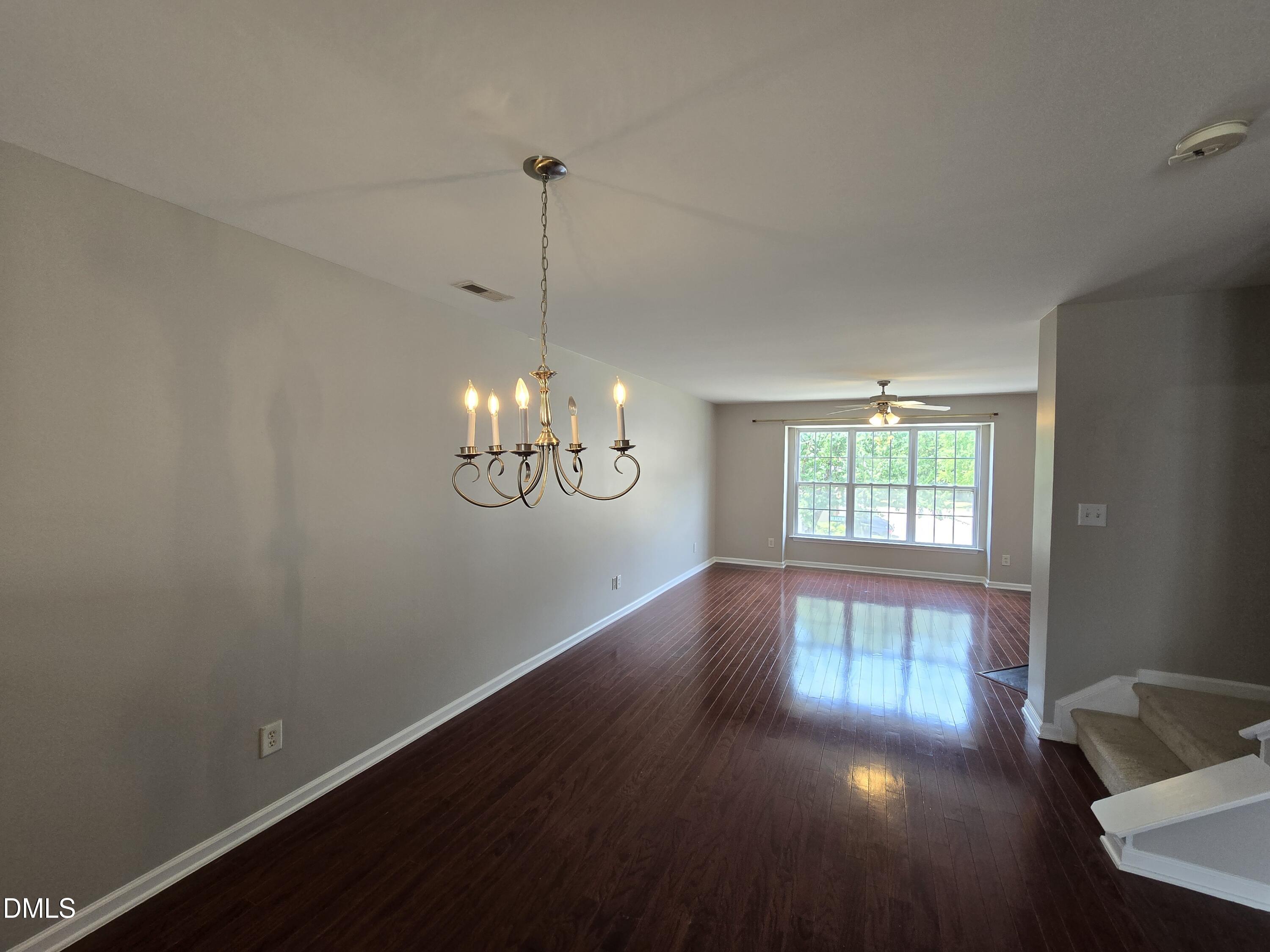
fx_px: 477
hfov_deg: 106.2
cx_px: 635
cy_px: 476
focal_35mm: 13
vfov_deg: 89.9
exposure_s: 1/60
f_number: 2.2
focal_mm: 2.2
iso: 80
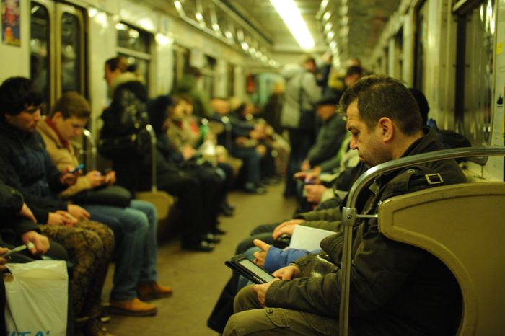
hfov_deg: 32.4
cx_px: 252
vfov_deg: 21.9
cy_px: 168
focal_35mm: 62
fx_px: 869
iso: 3200
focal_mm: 62
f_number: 2.8
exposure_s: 1/125
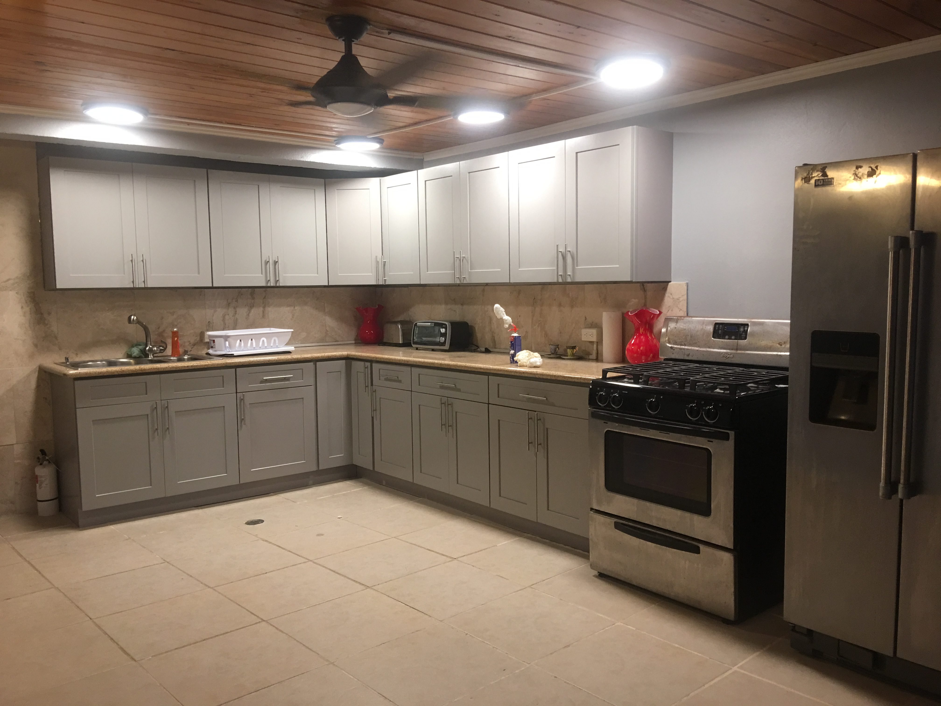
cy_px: 353
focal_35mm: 29
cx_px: 470
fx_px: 788
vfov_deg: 48.2
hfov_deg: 61.7
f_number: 2.2
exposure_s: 1/15
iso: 40
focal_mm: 4.15
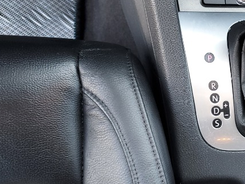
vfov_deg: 25.6
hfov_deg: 30.1
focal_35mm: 57
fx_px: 403
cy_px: 96
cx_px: 274
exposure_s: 1/60
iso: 160
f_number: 1.8
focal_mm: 4.6
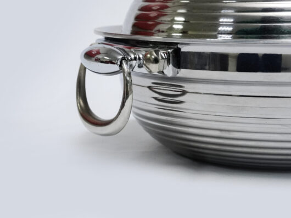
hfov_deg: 22.0
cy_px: 93
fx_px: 748
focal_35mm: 89
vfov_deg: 16.6
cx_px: 157
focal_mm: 70
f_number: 16
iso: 6400
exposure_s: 1/160
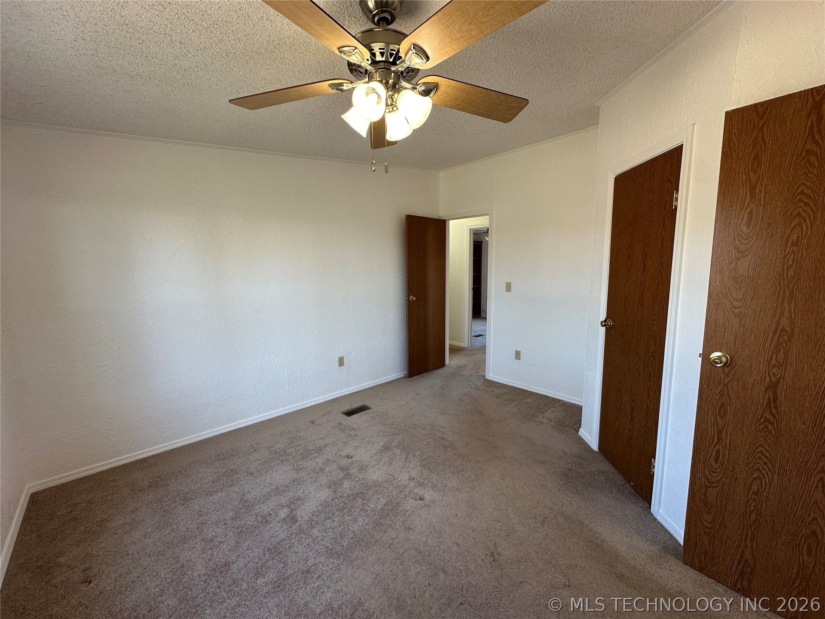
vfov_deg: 85.7
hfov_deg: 102.1
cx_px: 412
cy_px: 310
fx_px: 334
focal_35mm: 14
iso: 125
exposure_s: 1/120
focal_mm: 2.22
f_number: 2.2
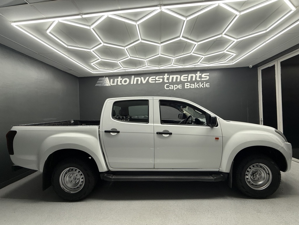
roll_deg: +1.8
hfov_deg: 102.1
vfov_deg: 85.7
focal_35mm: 14
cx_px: 150
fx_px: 121
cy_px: 112
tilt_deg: +0.2
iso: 100
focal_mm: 2.22
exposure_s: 1/100
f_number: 2.2
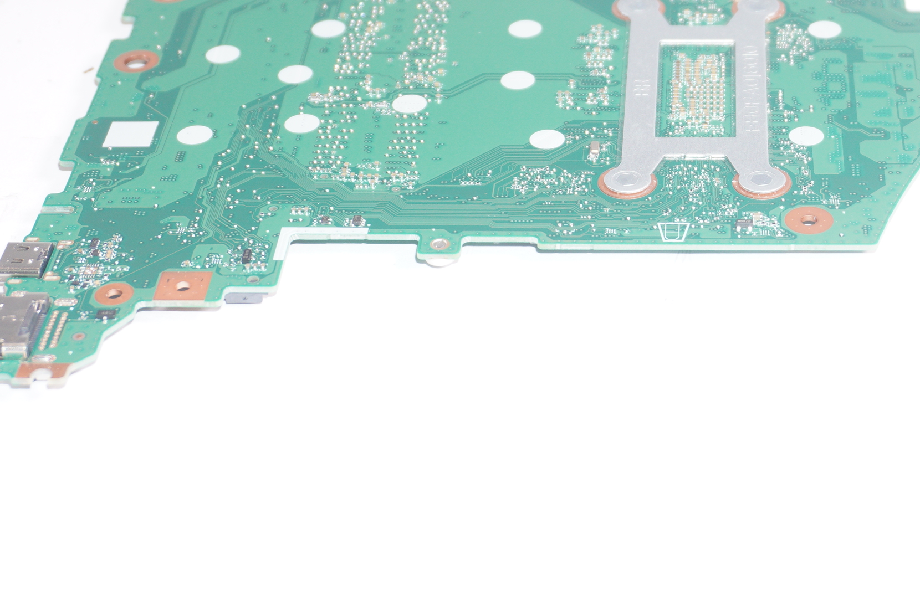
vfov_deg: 15.6
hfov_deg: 23.1
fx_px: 2221
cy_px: 179
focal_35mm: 87
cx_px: 742
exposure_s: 1/160
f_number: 5.6
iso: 200
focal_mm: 32
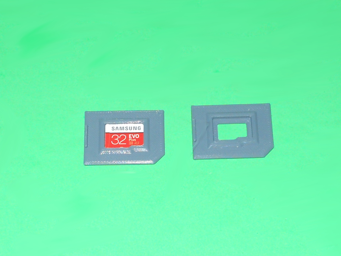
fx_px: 276
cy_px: 128
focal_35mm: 28
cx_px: 170
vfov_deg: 49.8
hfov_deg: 63.4
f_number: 2.7
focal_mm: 5
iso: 80
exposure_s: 1/25
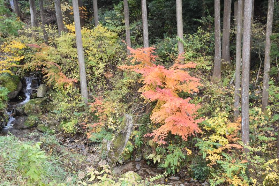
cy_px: 93
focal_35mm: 48
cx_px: 140
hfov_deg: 41.1
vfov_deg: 28.1
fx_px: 372
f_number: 5.6
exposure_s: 1/125
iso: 800
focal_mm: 32
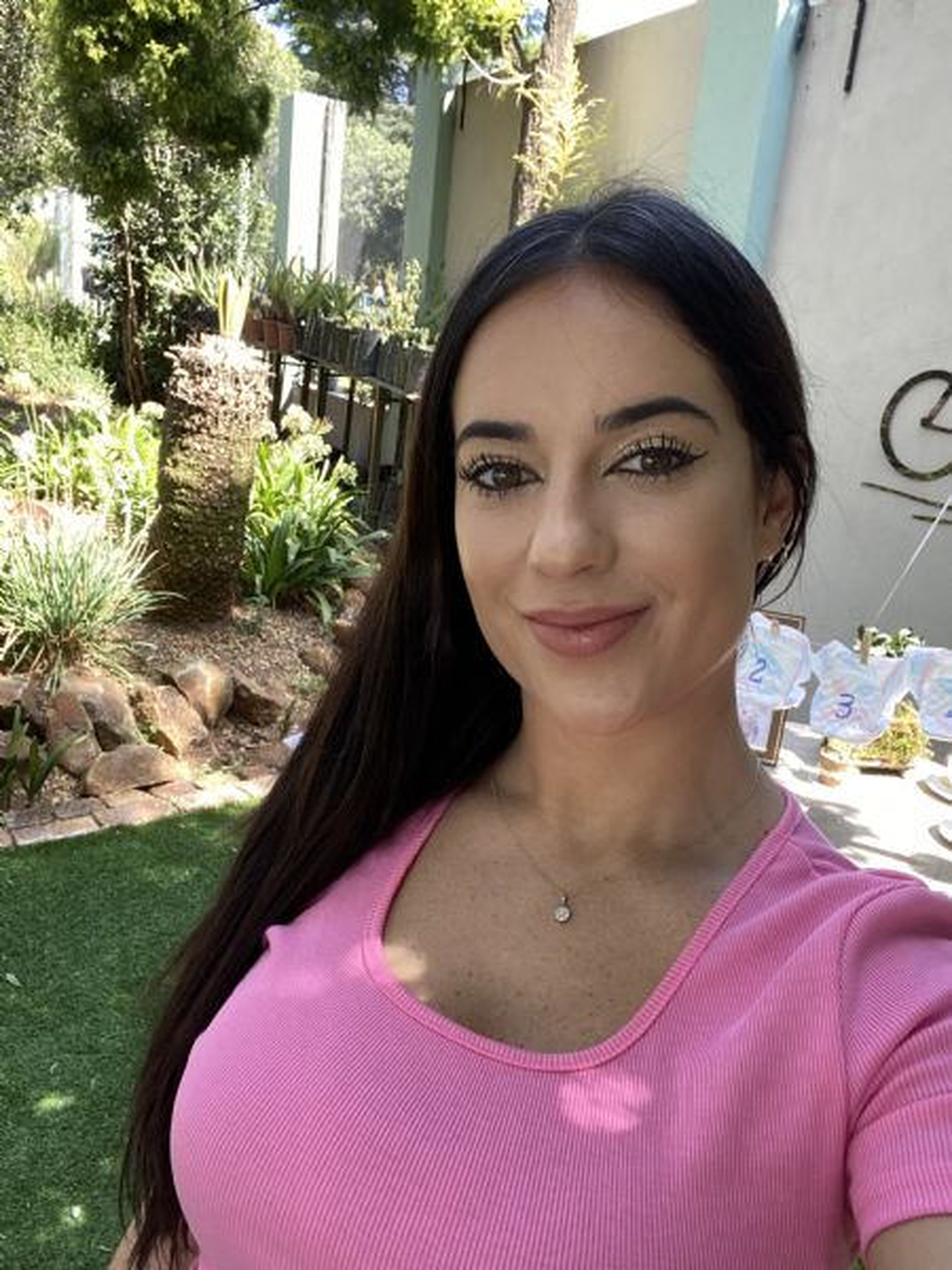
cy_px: 635
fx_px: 1100
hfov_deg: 46.8
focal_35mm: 30
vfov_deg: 60.0
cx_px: 476
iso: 80
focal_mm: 2.71
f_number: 2.2
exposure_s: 1/122
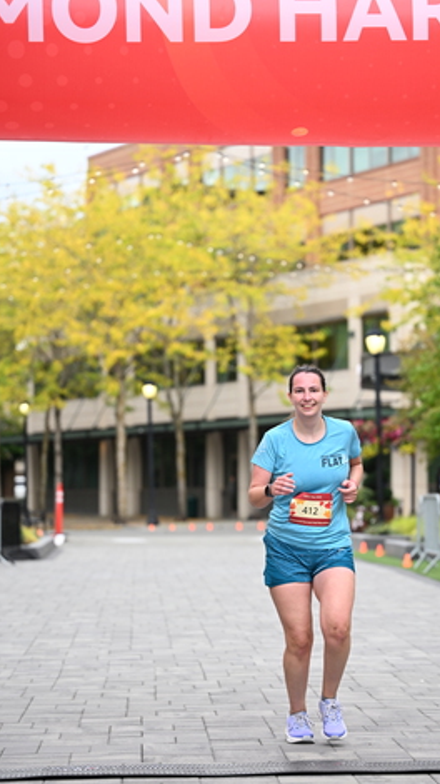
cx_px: 302
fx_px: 2367
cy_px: 417
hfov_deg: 10.6
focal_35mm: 114
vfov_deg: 18.8
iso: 640
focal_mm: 93
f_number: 2.8
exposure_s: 1/1600
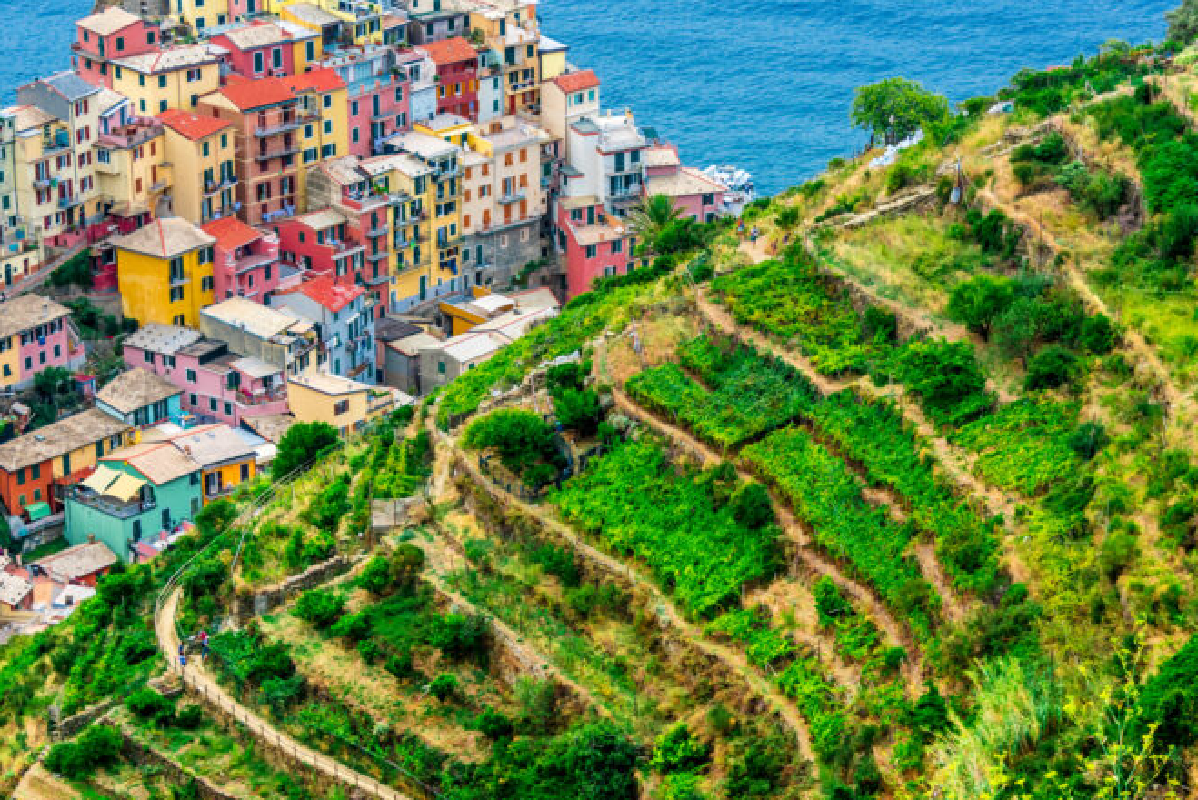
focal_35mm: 112
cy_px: 312
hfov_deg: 18.2
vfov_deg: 12.2
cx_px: 713
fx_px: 3729
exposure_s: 1/250
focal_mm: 82
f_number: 9
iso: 200
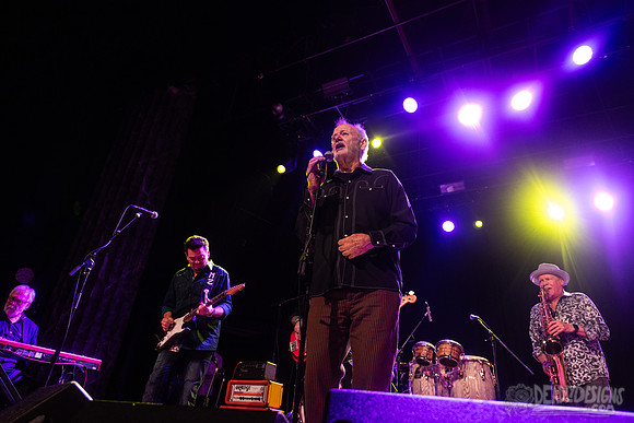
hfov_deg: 73.7
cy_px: 212
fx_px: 423
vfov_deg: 53.2
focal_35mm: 24
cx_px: 317
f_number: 3.2
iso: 2500
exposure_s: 1/640
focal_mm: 24
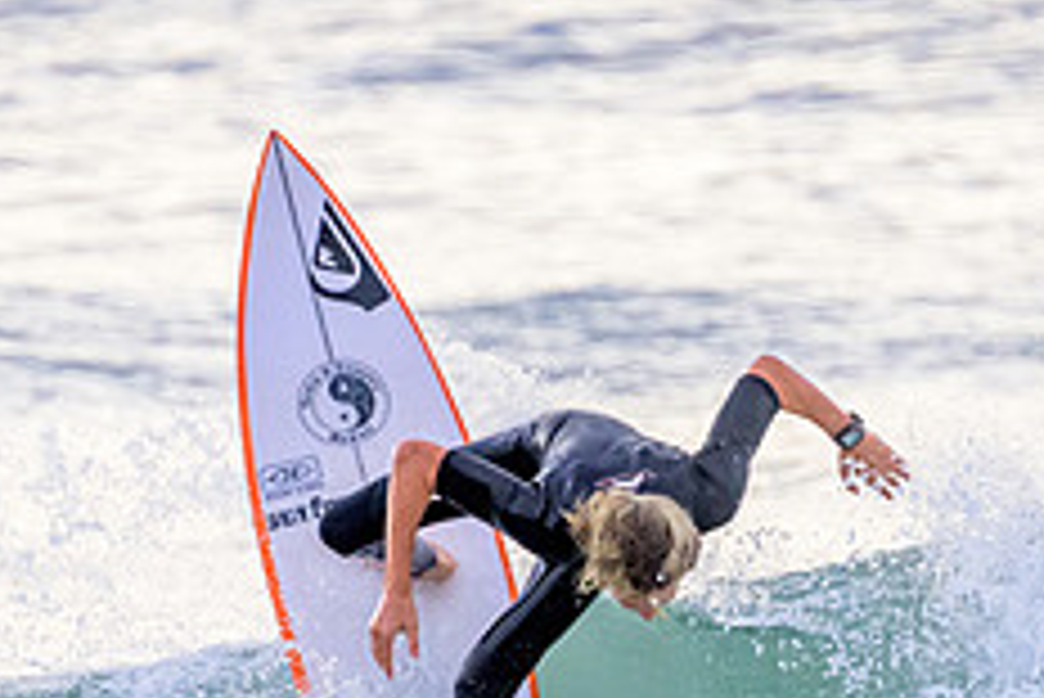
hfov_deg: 1.4
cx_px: 396
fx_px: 43496
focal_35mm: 1499
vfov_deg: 0.9
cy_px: 793
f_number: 5.6
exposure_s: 1/2500
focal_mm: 400
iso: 800
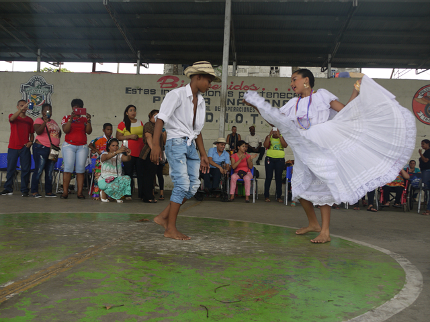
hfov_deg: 54.0
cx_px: 215
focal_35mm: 34
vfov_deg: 41.8
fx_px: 422
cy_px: 161
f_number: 5
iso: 100
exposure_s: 1/160
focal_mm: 17
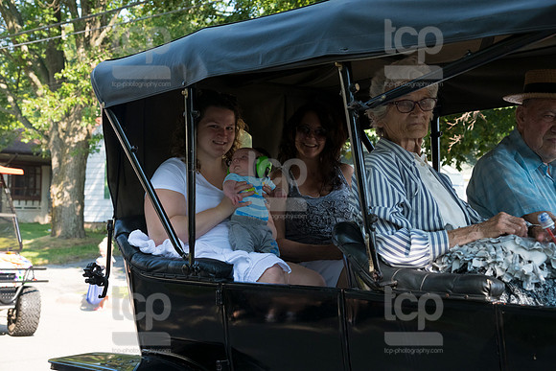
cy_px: 186
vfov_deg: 24.6
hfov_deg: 36.2
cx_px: 278
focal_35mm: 55
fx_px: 850
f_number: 6.3
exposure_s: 1/800
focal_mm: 55
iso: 2000
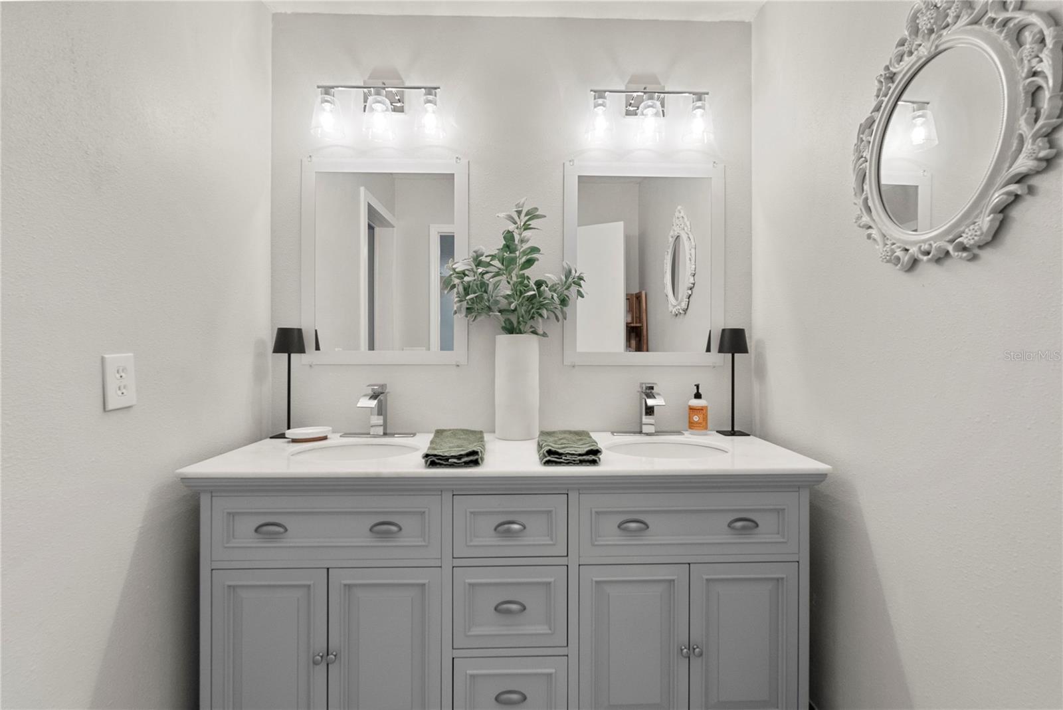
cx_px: 532
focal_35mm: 16
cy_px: 355
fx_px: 487
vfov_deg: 72.1
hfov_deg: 95.0
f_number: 9
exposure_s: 1/13
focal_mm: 16.5
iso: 2000
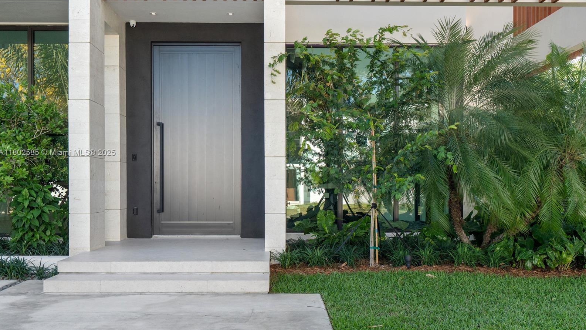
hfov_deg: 54.0
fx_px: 575
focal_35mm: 37
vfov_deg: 32.0
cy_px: 153
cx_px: 293
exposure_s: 1/40
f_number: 9
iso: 800
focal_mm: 35
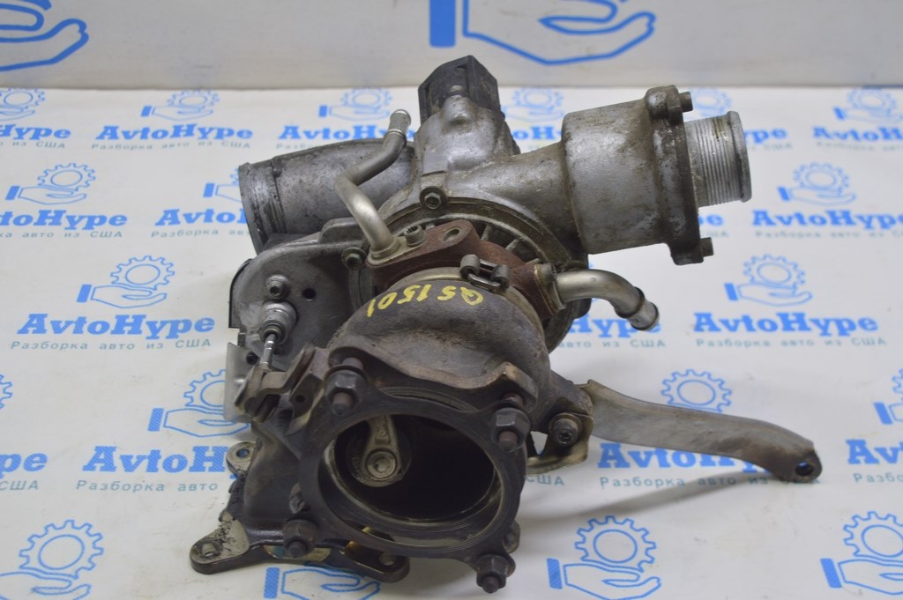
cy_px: 300
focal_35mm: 48
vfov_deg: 28.0
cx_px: 452
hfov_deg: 41.1
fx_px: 1203
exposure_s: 1/25
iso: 400
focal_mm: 32
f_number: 5.6
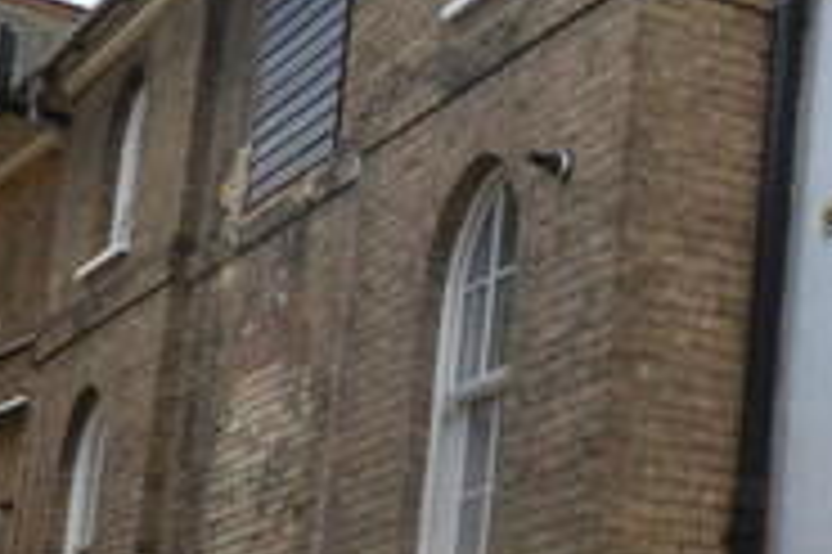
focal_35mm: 83
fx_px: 1916
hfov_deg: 17.0
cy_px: 498
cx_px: 1727
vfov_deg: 16.2
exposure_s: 1/125
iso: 110
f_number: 5.6
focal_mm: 10
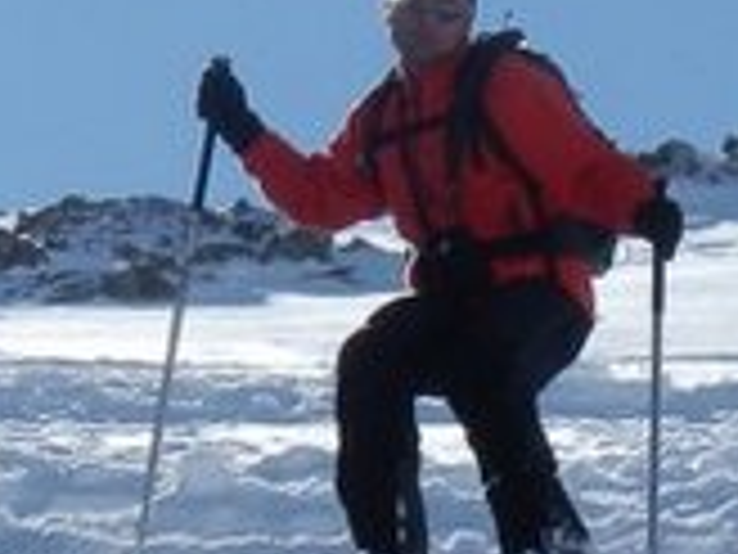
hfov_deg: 2.9
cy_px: 342
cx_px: 454
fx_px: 14625
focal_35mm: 686
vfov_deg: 2.2
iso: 80
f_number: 5.3
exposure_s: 1/800
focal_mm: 22.9
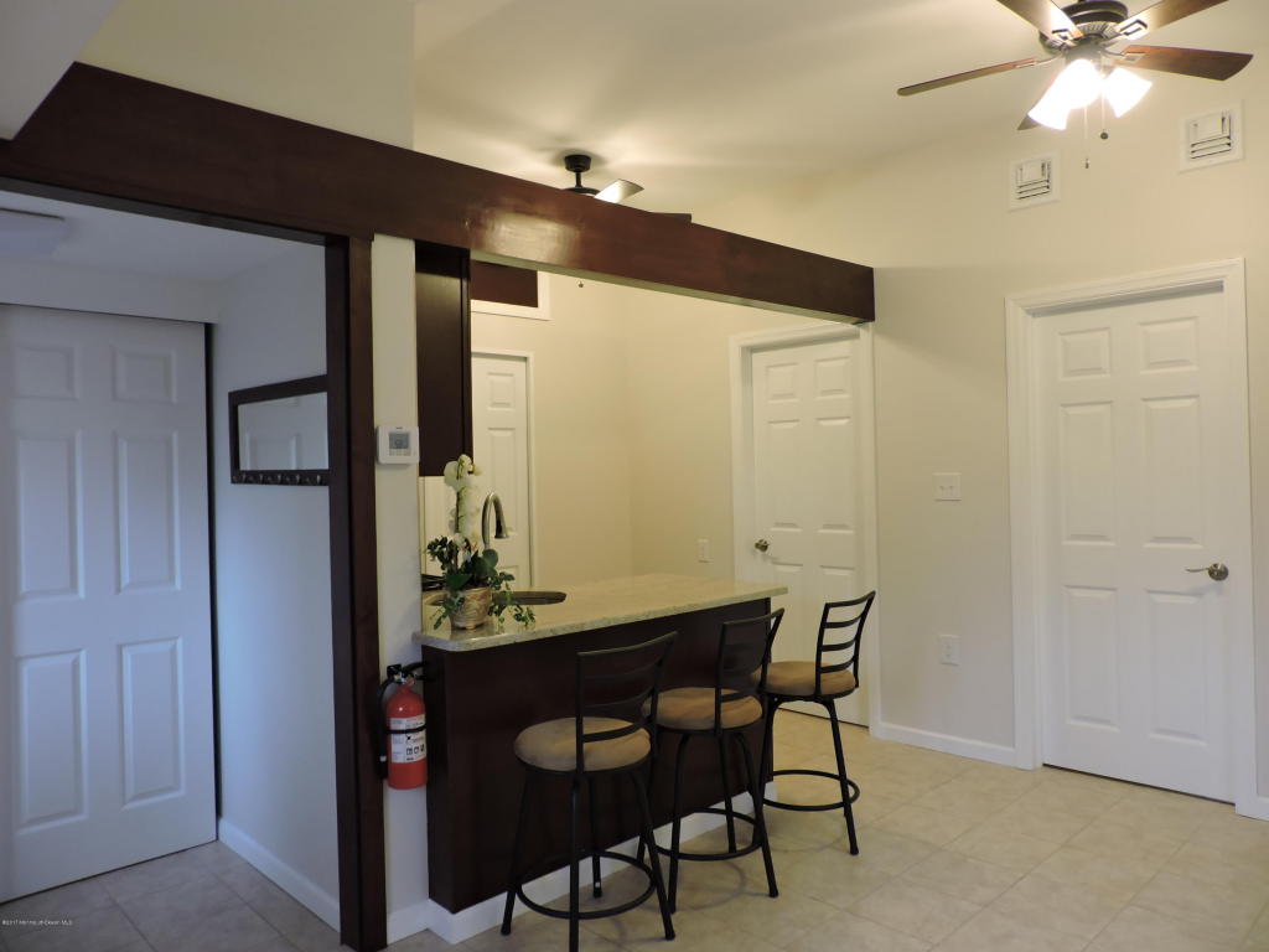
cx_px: 634
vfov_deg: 56.8
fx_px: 880
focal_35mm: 24
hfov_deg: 71.6
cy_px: 476
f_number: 3
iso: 220
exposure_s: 1/30
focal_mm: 4.3
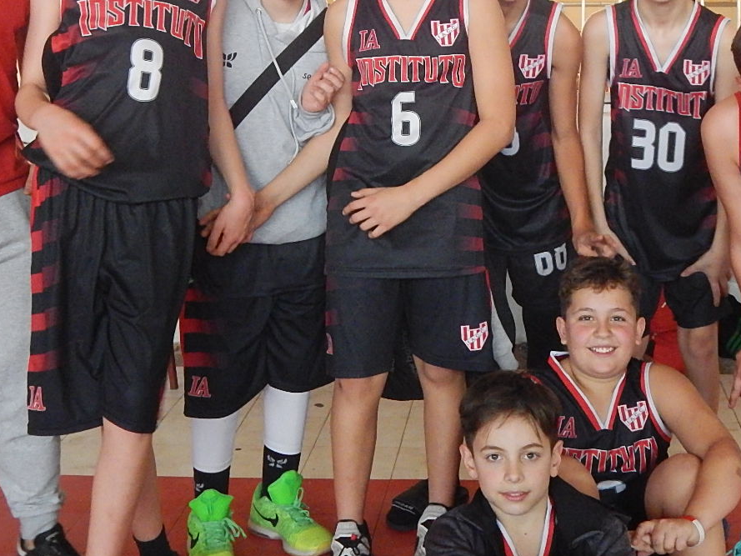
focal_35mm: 63
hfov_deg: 30.6
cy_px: 147
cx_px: 450
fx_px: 1349
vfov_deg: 23.1
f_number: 3.3
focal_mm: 6.1
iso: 800
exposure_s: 1/50
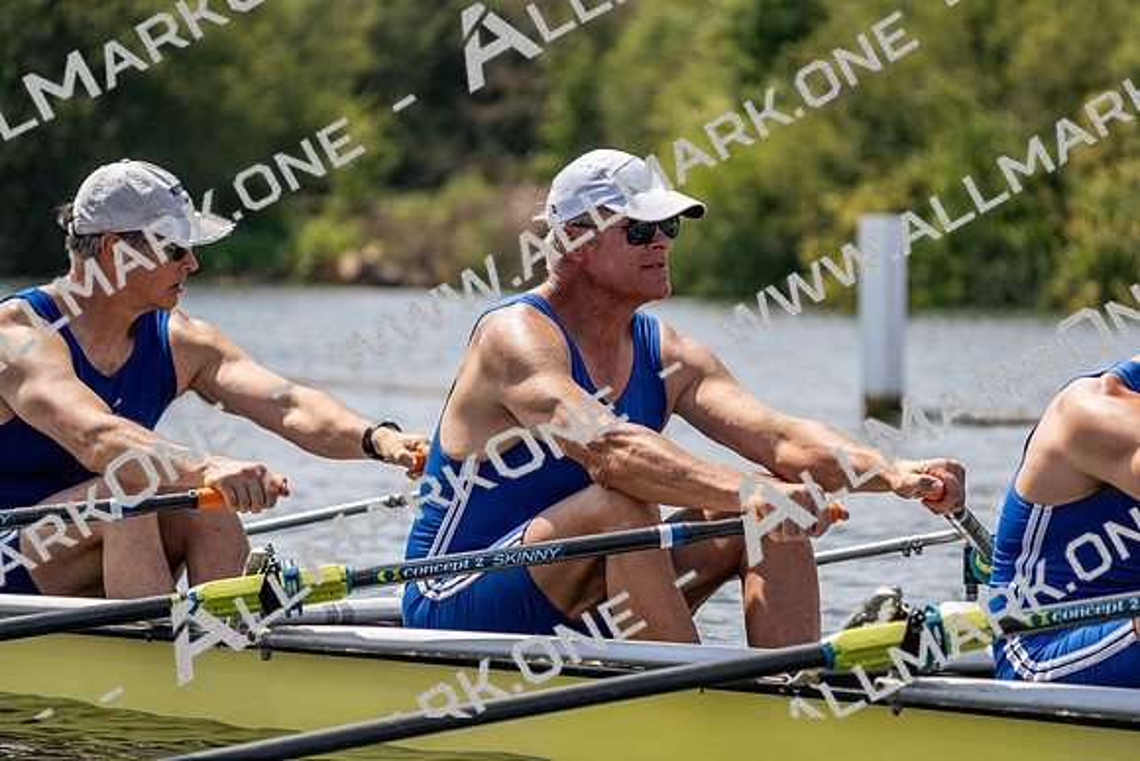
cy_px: 380
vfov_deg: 6.9
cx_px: 570
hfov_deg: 10.3
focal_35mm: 200
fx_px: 6335
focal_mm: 200
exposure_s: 1/1600
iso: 200
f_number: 5.6
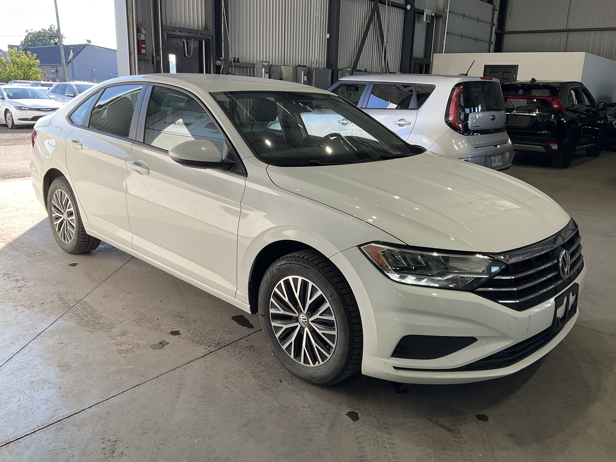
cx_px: 308
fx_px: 516
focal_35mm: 29
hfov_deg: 61.7
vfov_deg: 48.2
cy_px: 231
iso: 20
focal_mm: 3
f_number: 1.8
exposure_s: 1/147
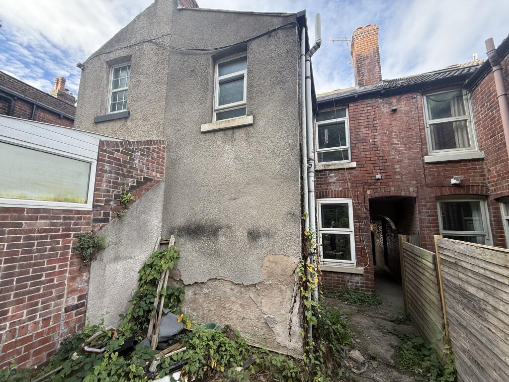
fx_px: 206
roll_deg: -0.4
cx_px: 254
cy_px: 191
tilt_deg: +7.3
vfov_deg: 85.7
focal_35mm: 14
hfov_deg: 102.1
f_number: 2.2
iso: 50
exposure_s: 1/165
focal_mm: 2.22
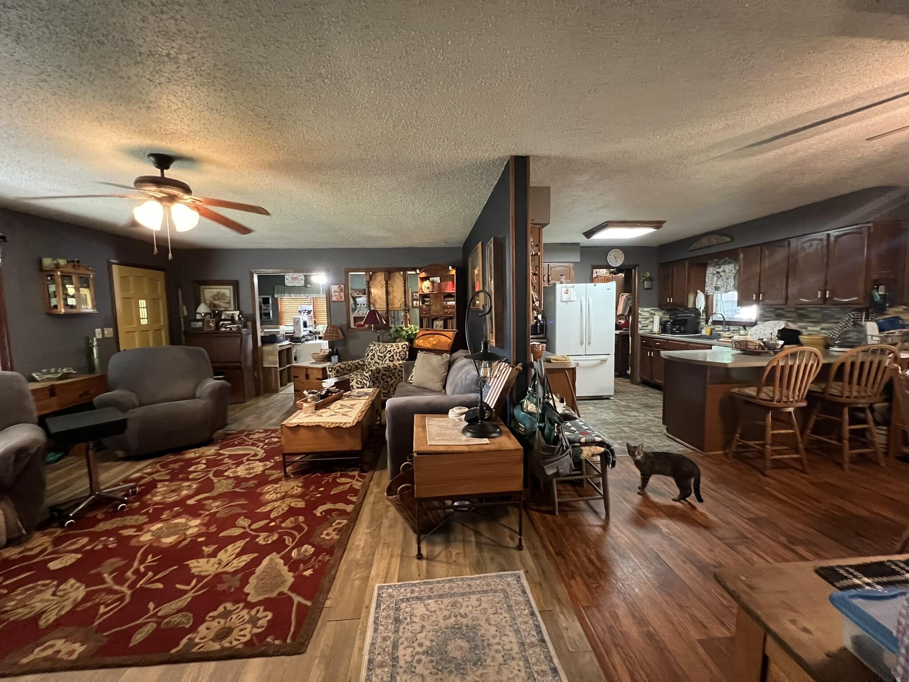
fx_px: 341
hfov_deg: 106.2
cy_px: 341
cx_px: 454
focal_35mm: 13
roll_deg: +1.4
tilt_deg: -5.3
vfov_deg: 89.9
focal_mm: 1.57
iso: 1000
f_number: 1.8
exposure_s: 1/60
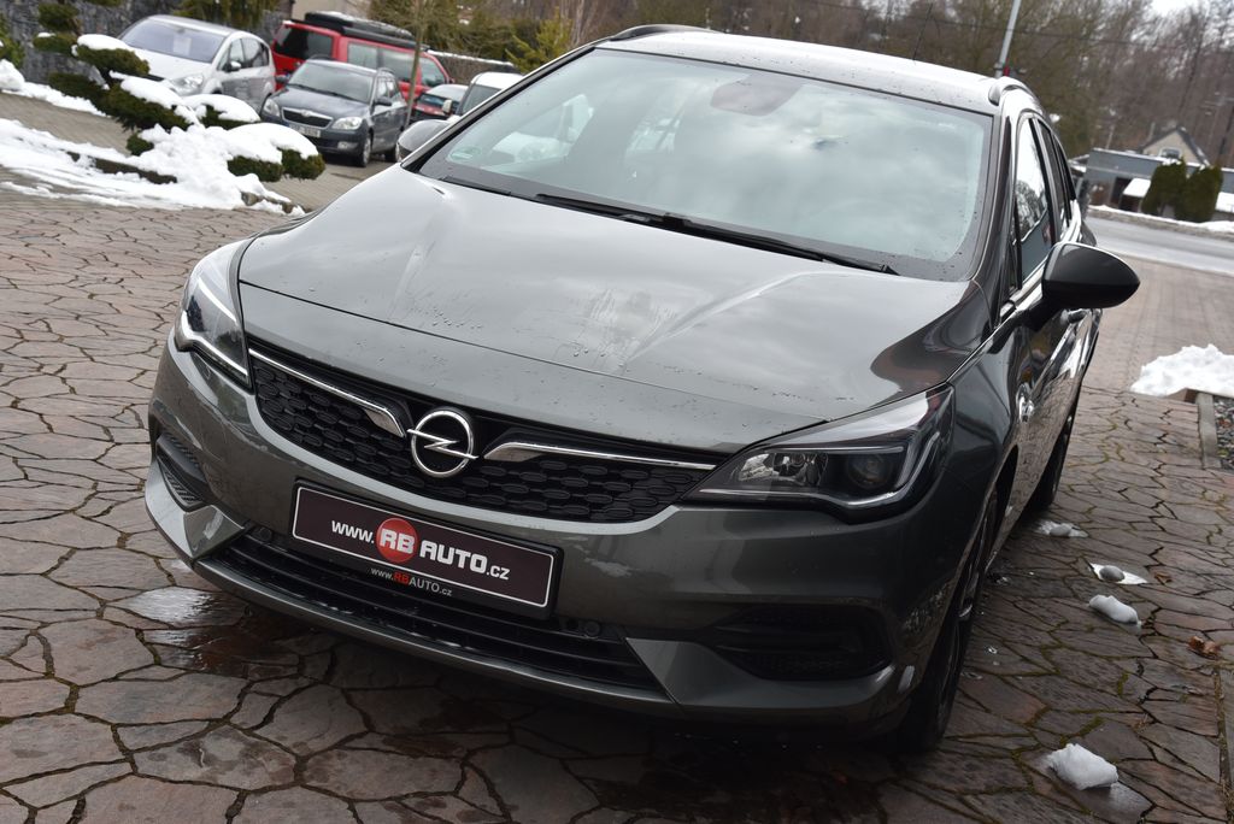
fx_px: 1646
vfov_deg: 28.1
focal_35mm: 48
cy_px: 412
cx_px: 617
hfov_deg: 41.1
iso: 500
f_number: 9
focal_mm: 48
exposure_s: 1/320
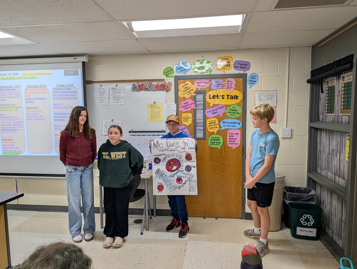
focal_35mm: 24
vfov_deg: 56.9
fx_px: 248
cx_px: 178
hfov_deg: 71.5
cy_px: 134
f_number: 1.68
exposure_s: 1/40
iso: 15
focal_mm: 6.9
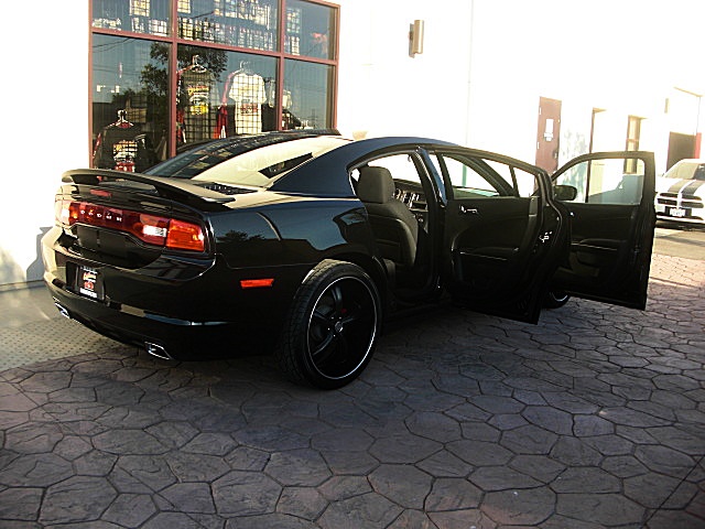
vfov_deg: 39.7
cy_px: 264
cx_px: 352
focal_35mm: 36
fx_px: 733
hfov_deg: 51.4
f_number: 2.8
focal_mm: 6.3
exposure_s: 1/200
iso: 50
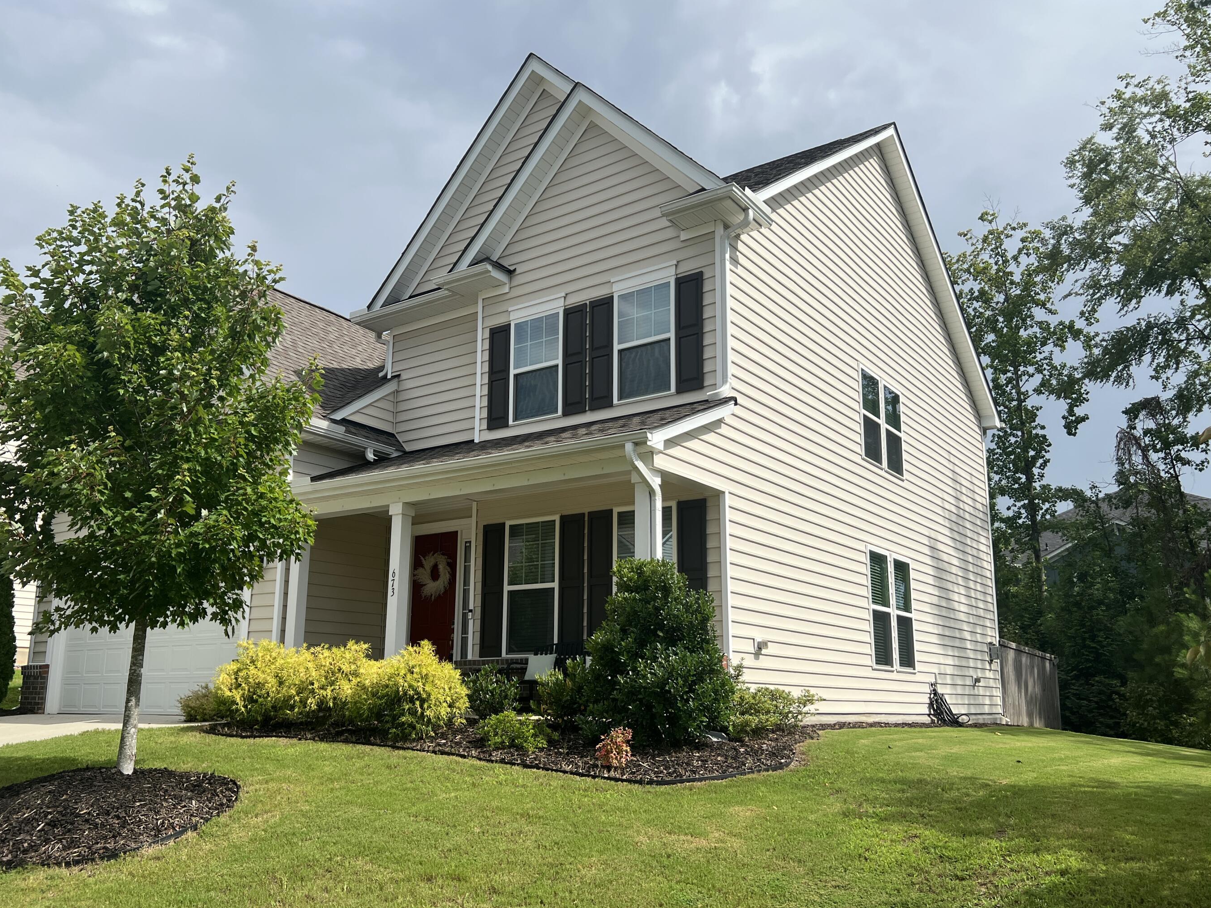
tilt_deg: +12.3
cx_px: 565
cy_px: 498
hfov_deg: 61.6
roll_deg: -0.7
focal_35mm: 29
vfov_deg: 48.2
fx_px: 1014
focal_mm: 5.7
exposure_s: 1/5882
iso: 50
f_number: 1.5
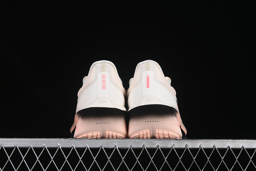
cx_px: 128
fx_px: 533
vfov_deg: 18.2
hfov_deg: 27.0
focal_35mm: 75
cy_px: 86
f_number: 8
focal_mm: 50
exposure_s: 1/80
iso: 160
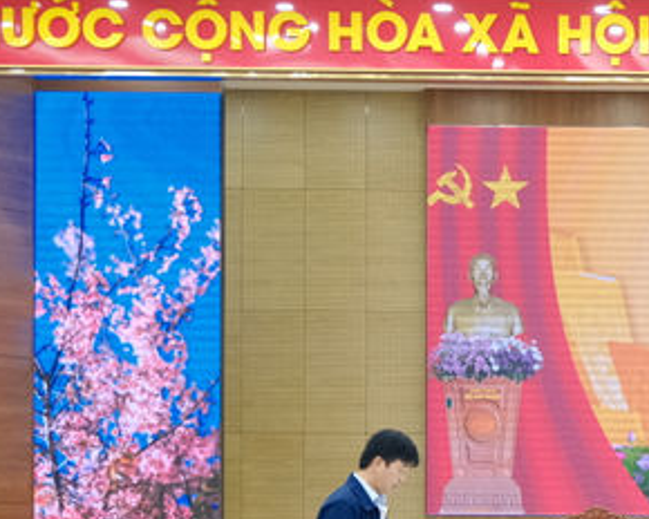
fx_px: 1844
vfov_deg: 15.9
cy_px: 450
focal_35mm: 96
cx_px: 835
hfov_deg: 18.6
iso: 2000
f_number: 4
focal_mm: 22.3
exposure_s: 1/180
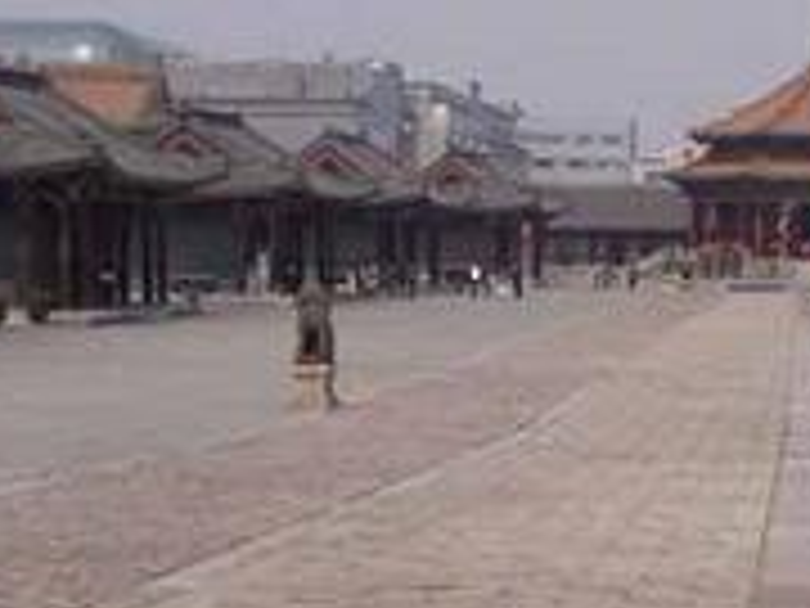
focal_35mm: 91
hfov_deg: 20.7
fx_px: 2129
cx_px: 842
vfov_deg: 16.2
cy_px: 360
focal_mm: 6.3
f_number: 5.6
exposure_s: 1/500
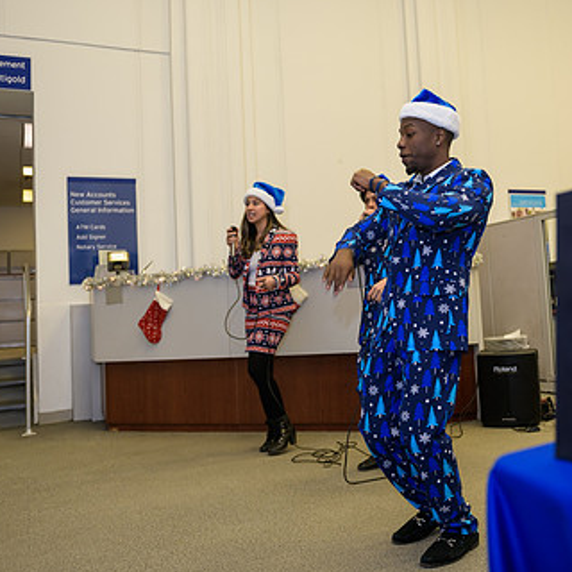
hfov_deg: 43.9
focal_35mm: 37
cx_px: 406
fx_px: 692
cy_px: 240
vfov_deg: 44.8
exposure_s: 1/125
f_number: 3.2
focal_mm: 24
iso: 400
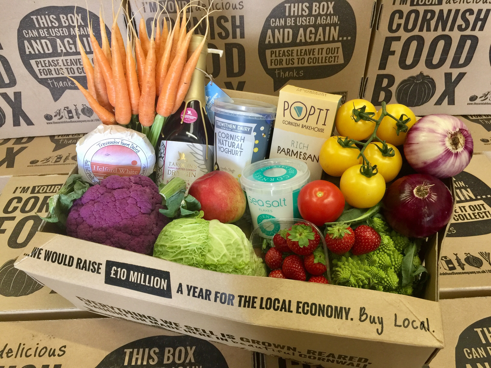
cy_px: 184
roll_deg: +0.7
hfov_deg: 61.7
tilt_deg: -39.8
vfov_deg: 48.2
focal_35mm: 29
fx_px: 411
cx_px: 246
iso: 64
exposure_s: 1/17
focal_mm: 4.15
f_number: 2.2
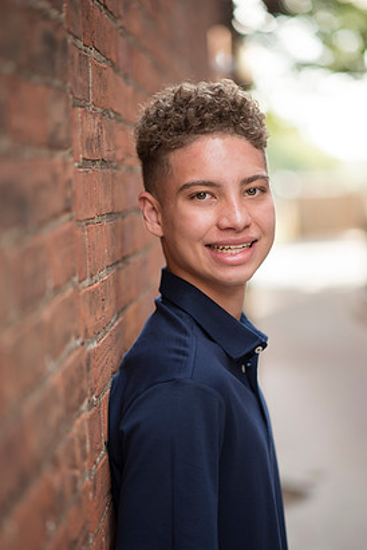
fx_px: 1422
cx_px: 200
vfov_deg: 21.9
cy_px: 294
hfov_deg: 14.7
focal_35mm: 93
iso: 100
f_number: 1.8
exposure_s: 1/320
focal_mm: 85
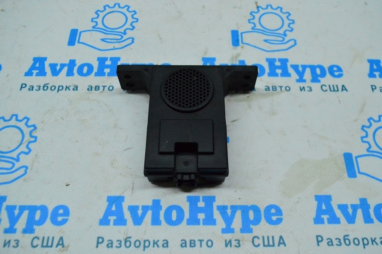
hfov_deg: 57.3
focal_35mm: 33
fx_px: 350
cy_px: 127
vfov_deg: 39.9
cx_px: 191
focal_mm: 22
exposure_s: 1/800
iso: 6400
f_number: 6.3
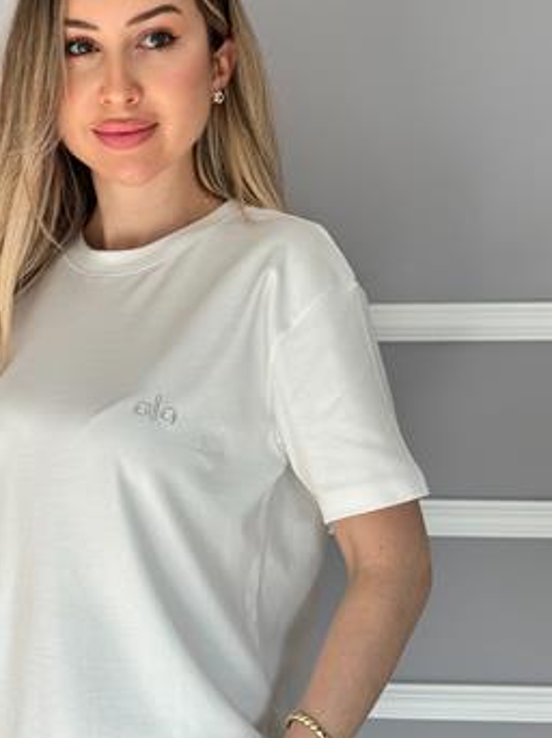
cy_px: 423
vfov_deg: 26.7
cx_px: 144
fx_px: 1554
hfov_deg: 20.0
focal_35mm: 73
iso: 125
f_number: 1.78
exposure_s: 1/149
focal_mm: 6.86
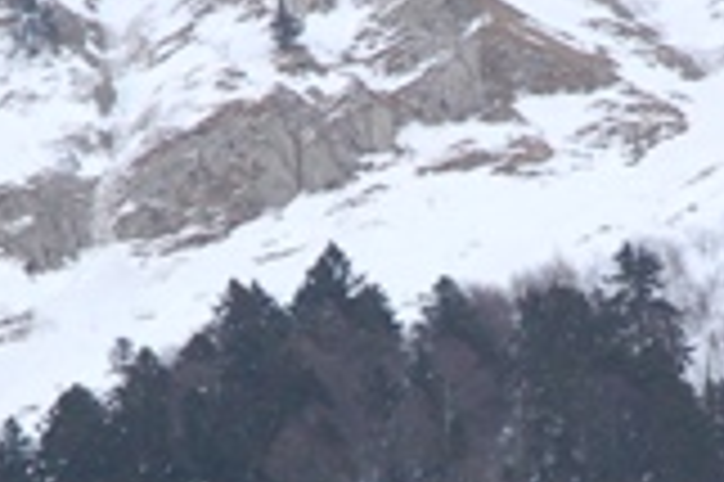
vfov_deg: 2.6
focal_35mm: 521
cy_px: 378
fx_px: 10467
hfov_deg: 4.0
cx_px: 531
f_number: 4.5
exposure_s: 1/60
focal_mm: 70
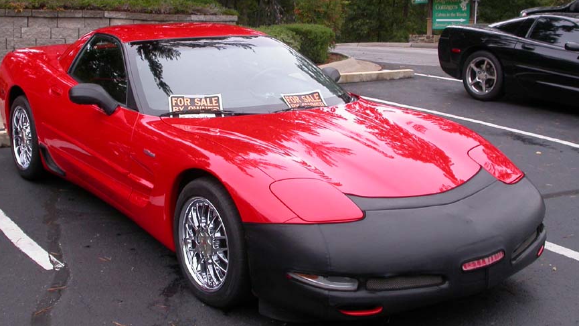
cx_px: 250
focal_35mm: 49
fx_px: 752
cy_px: 114
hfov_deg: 42.0
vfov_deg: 24.3
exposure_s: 1/107
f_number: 4.7
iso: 100
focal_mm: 7.85
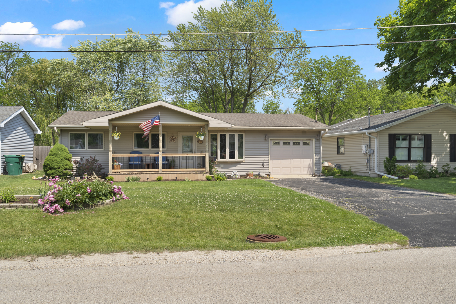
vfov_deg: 42.3
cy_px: 152
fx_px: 393
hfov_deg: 60.3
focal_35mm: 31
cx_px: 228
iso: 200
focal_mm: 31
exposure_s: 1/40
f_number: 8
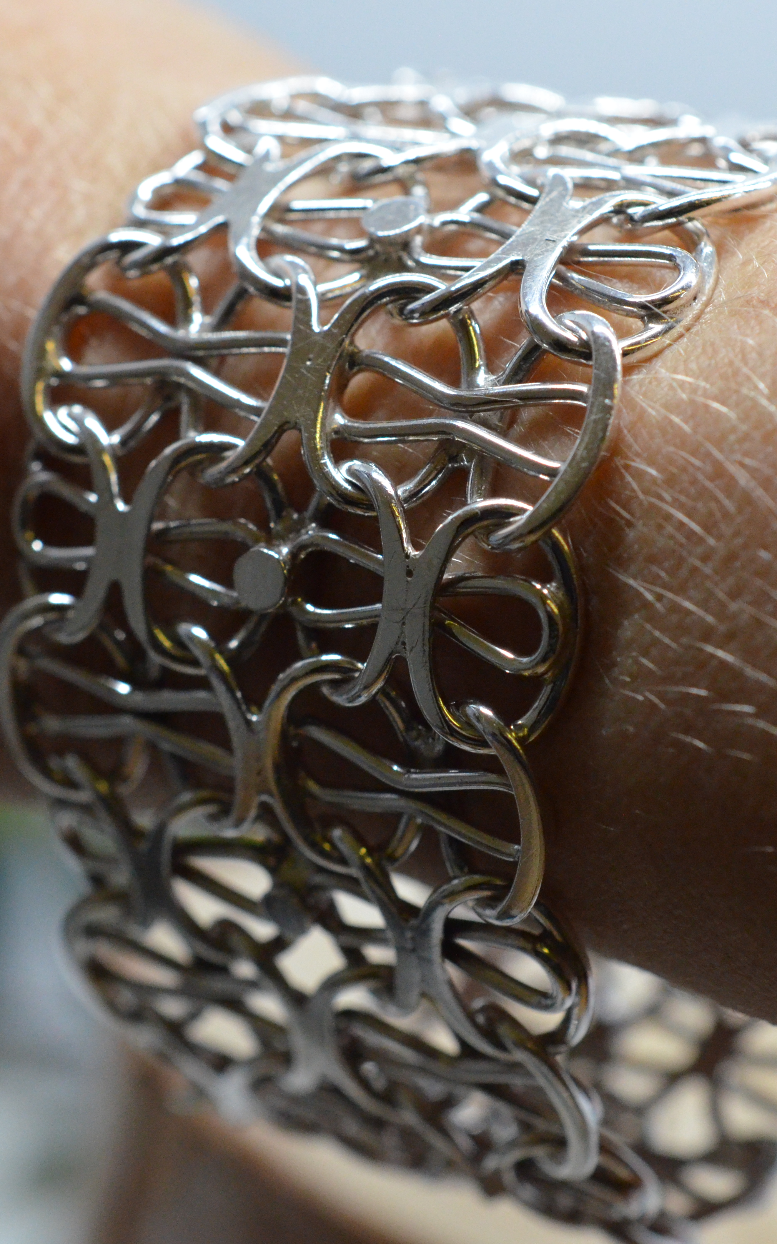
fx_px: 3151
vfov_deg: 22.3
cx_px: 364
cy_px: 621
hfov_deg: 14.1
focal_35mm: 93
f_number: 6.3
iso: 3200
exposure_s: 1/1000
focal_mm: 40
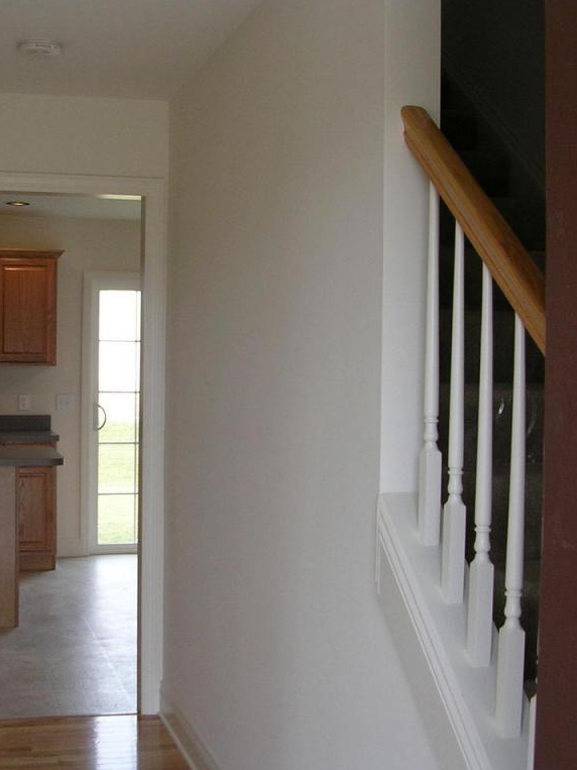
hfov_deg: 28.5
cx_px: 238
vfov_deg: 37.5
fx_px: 1134
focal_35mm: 51
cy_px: 386
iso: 50
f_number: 2.8
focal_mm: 5.8
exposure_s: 1/82.9
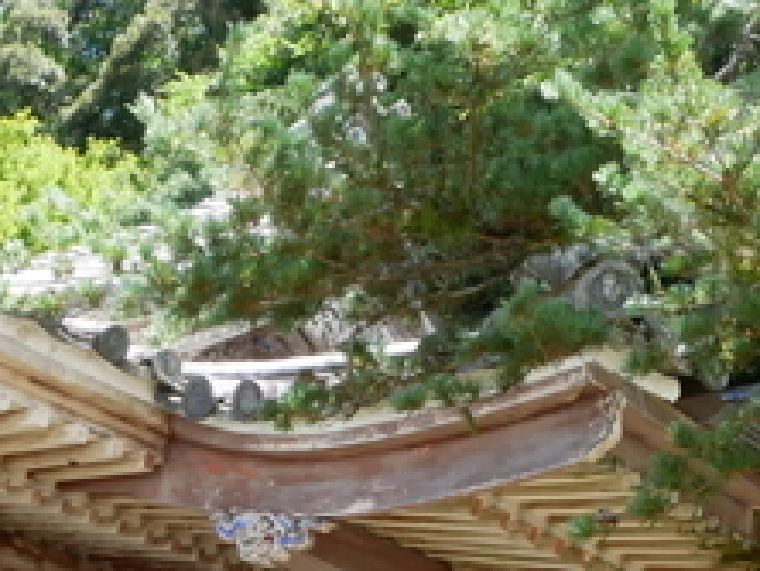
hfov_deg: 28.7
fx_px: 1429
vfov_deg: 21.4
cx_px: 92
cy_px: 645
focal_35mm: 65
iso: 1000
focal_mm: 12
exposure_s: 1/60
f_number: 18
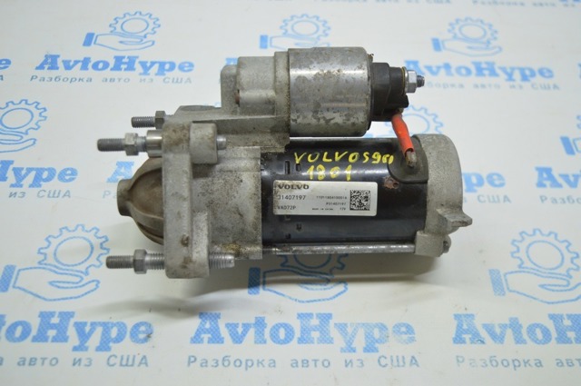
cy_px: 193
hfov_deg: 46.5
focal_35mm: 42
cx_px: 290
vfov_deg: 31.8
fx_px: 677
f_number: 4.2
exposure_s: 1/40
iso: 400
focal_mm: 28
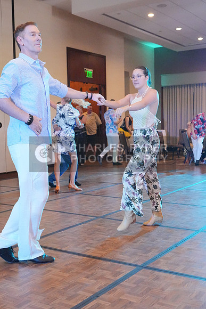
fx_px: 412
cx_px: 103
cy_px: 154
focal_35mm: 48
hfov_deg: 28.1
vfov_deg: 41.1
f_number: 4
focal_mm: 32
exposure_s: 1/400
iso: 12800
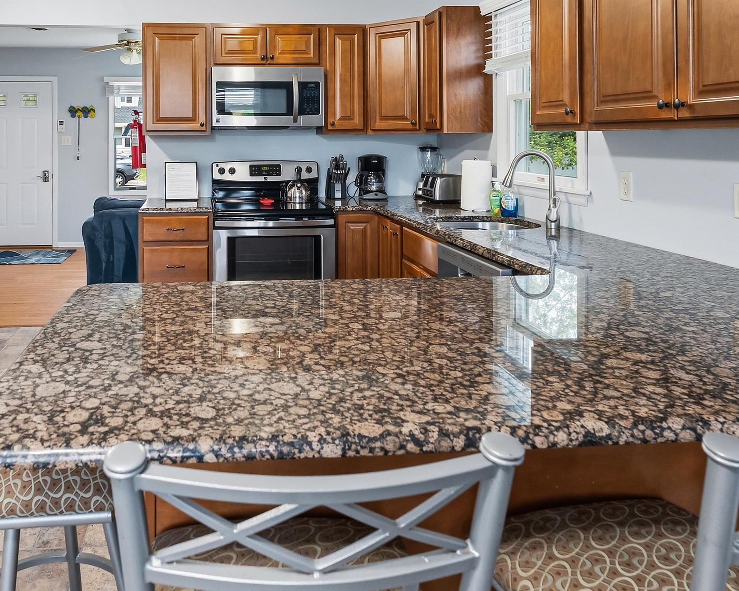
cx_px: 253
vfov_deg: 50.4
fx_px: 599
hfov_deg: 62.0
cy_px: 149
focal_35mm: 27
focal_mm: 15.8
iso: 640
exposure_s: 1/15
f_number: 7.1
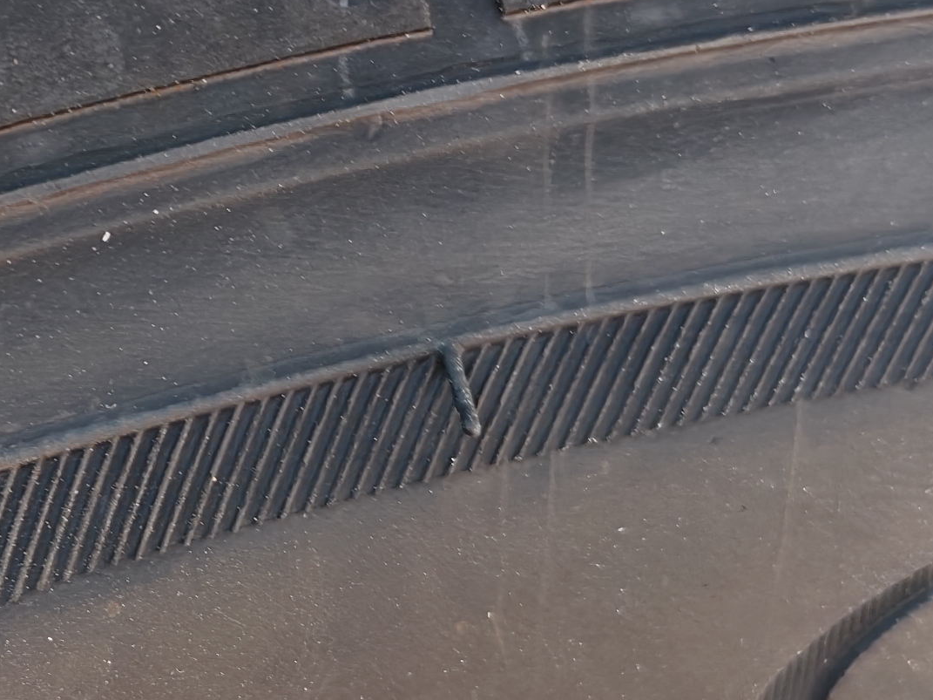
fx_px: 2372
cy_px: 316
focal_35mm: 88
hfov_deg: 21.6
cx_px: 54
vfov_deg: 16.8
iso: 80
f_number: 1.88
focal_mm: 5.56
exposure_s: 1/100
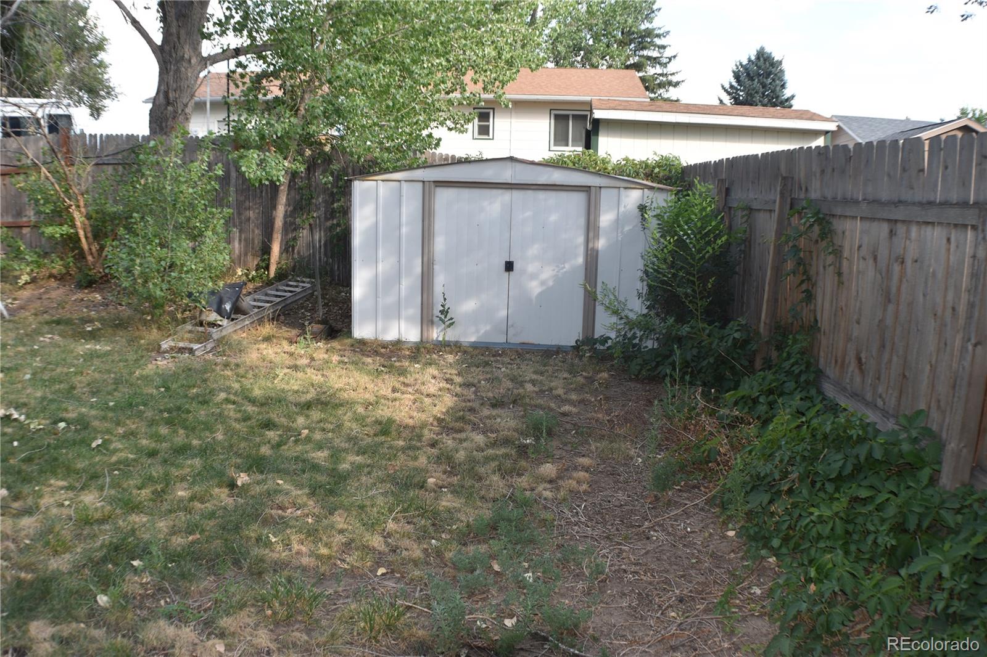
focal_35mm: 36
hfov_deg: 53.1
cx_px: 494
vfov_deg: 36.9
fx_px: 987
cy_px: 328
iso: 140
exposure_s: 1/125
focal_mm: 24
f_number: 5.6
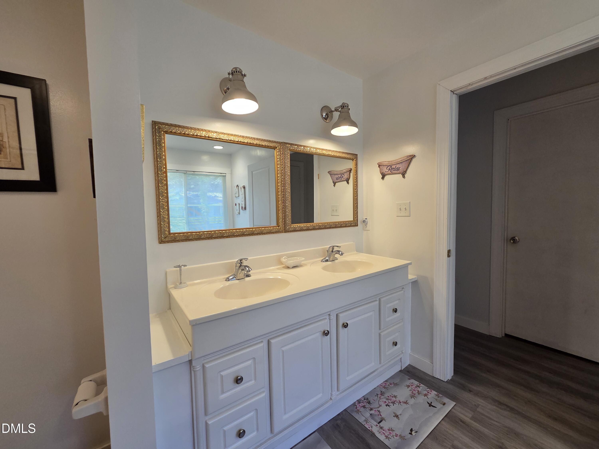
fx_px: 225
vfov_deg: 89.9
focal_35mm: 13
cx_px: 300
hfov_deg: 106.2
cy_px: 224
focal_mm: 2.2
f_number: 2.2
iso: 160
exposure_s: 1/120
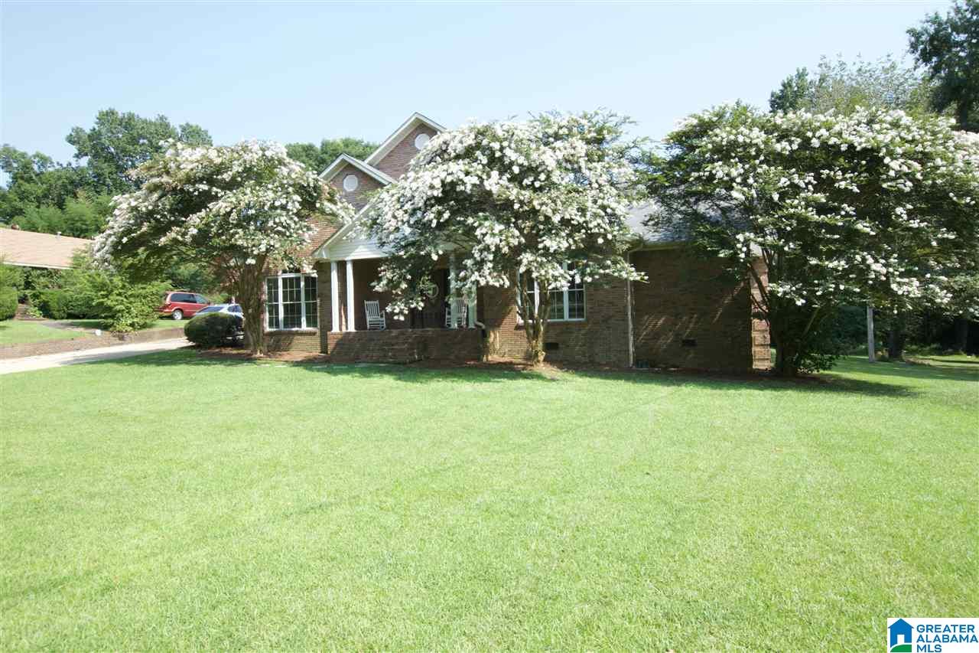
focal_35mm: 24
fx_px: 653
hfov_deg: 73.8
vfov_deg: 53.1
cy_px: 326
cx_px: 490
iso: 400
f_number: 10
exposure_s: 1/200
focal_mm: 16
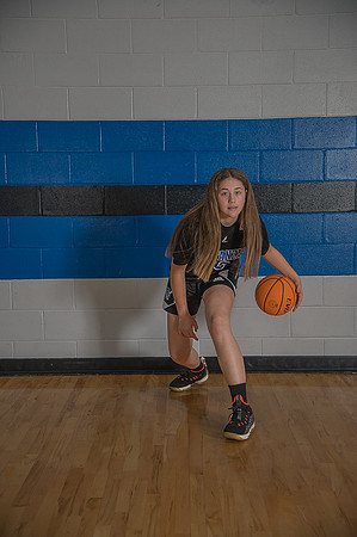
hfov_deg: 24.6
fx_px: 820
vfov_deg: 36.3
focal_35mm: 55
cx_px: 178
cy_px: 268
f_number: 4
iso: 640
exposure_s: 1/200
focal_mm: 55
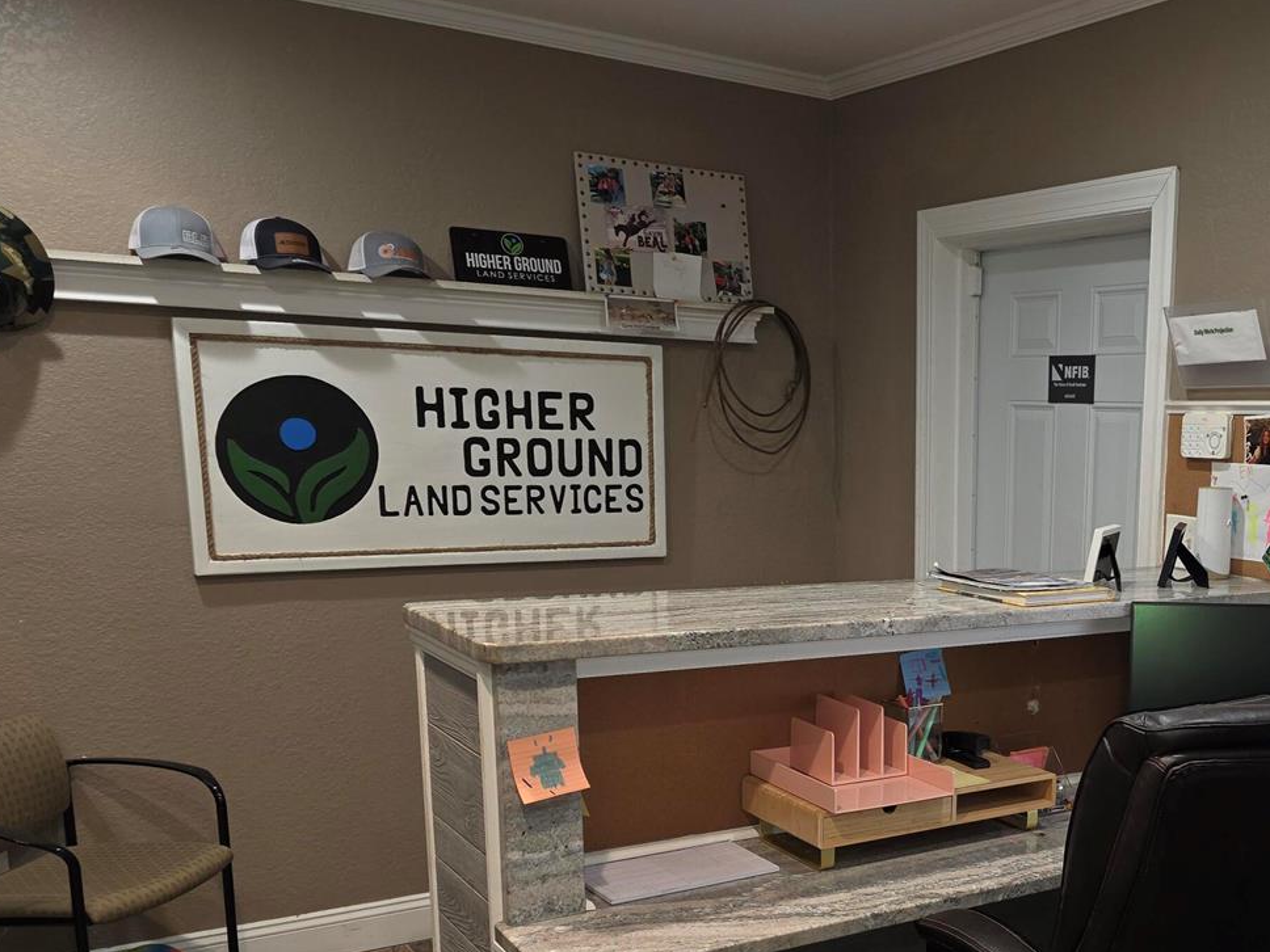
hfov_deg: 46.7
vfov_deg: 36.8
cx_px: 989
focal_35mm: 38
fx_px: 1394
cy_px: 715
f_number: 1.7
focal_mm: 6.3
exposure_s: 1/50
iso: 64
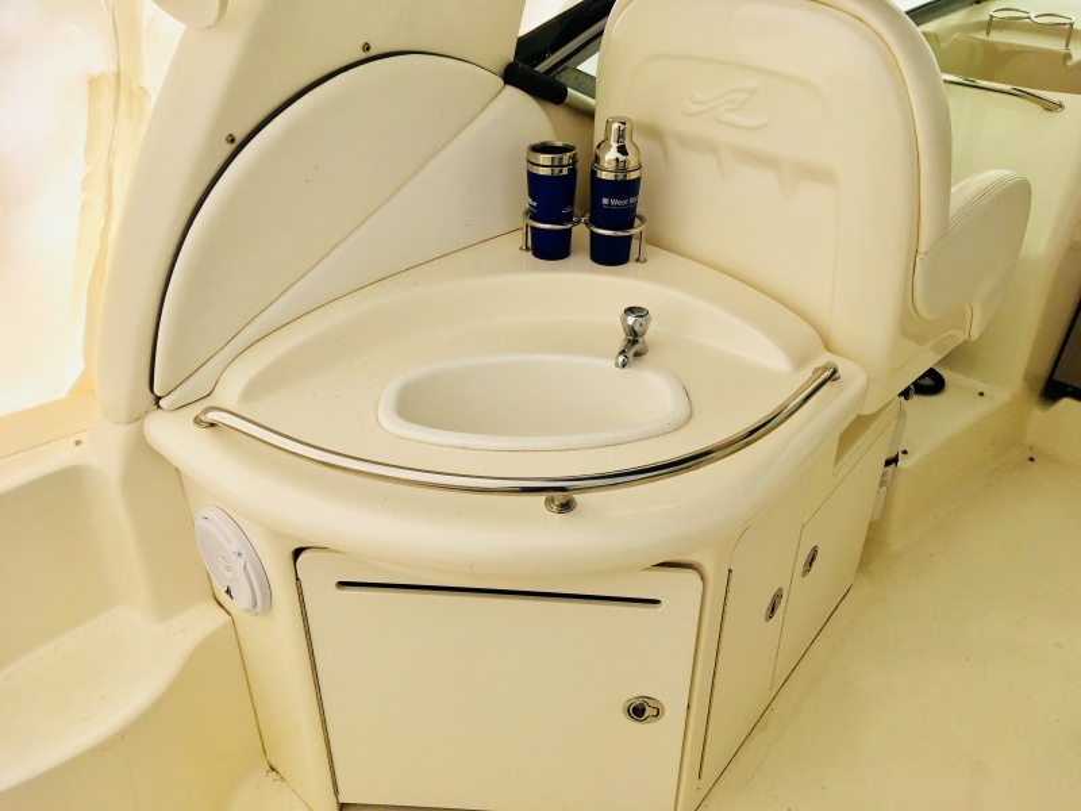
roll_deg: -3.6
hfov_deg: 61.7
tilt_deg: -29.2
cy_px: 406
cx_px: 540
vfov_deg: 48.2
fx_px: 906
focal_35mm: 29
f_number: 2.2
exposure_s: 1/1083
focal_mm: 4.15
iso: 25
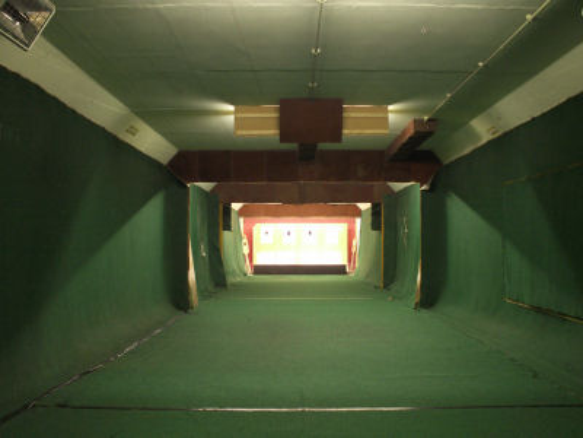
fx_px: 589
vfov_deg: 40.7
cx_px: 292
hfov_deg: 52.6
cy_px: 219
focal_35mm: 35
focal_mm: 5.86
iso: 160
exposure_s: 1/8
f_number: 2.8
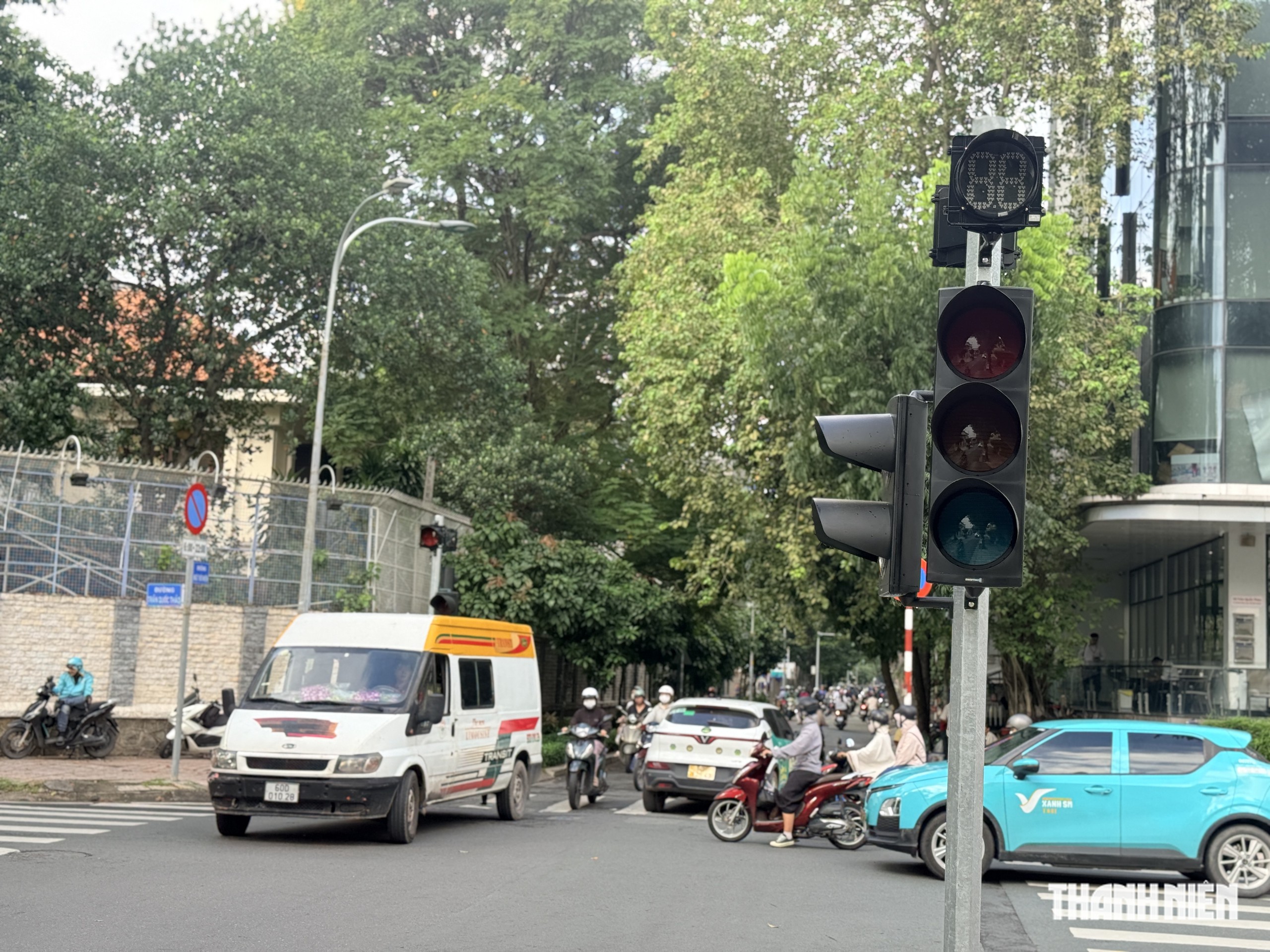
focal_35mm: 48
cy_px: 476
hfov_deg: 39.7
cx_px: 635
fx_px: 1761
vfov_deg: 30.3
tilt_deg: +7.1
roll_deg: -3.0
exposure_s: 1/315
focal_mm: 6.76
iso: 80
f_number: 1.78
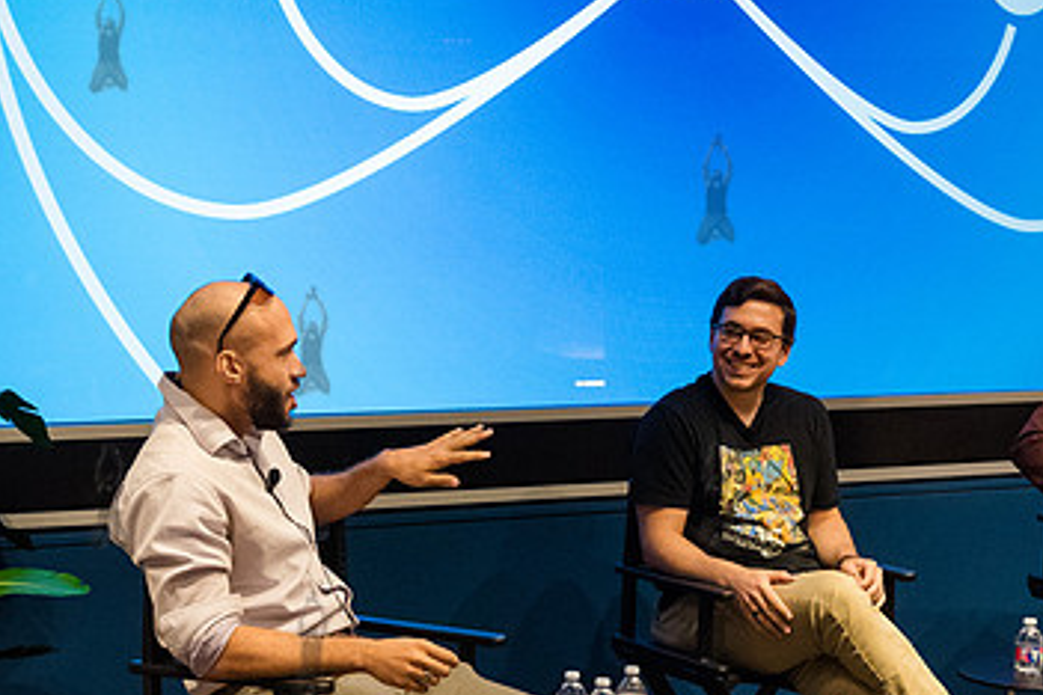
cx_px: 564
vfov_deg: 19.4
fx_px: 2028
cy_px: 425
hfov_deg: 28.8
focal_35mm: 70
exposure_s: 1/250
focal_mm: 35
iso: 6400
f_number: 3.5
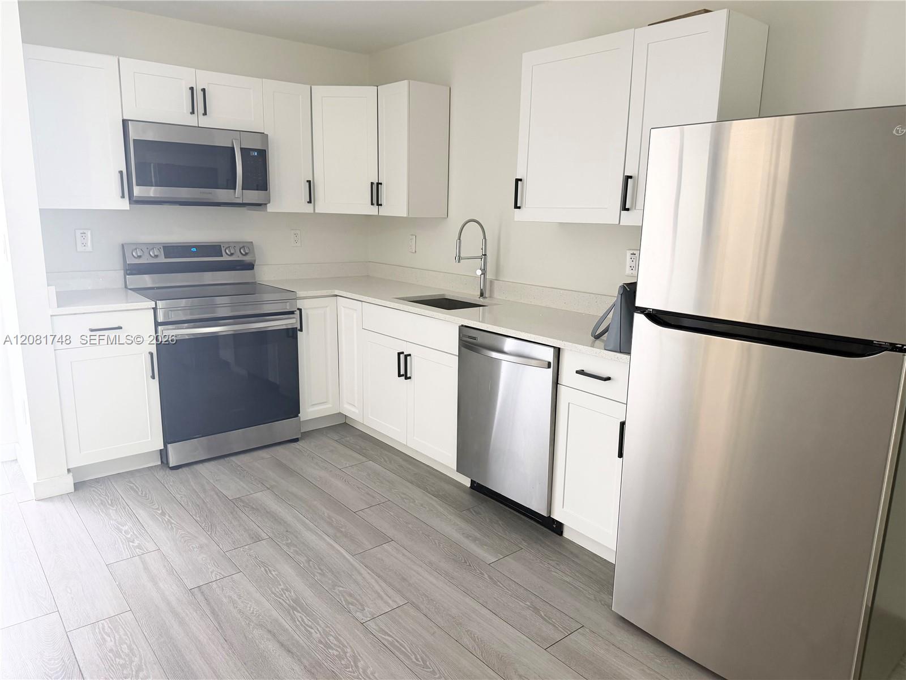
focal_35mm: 24
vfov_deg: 56.8
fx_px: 628
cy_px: 340
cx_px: 453
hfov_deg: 71.6
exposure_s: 1/60
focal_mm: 6.76
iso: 200
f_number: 1.78
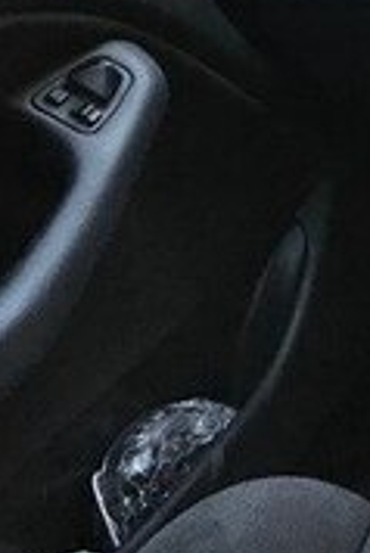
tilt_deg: -10.7
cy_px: -172
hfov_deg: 10.8
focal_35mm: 108
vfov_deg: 17.7
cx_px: 899
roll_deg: +1.5
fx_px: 1662
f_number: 1.8
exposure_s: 1/33
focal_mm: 3.99
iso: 25
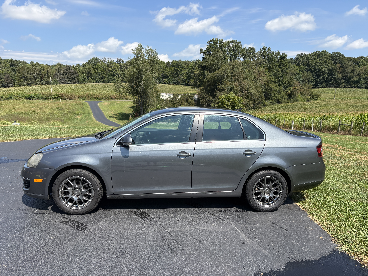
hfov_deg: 67.3
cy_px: 138
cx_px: 184
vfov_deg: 53.1
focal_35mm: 26
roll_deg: -0.6
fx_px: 276
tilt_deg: -8.8
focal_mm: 5.96
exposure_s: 1/3125
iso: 64
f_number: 1.6
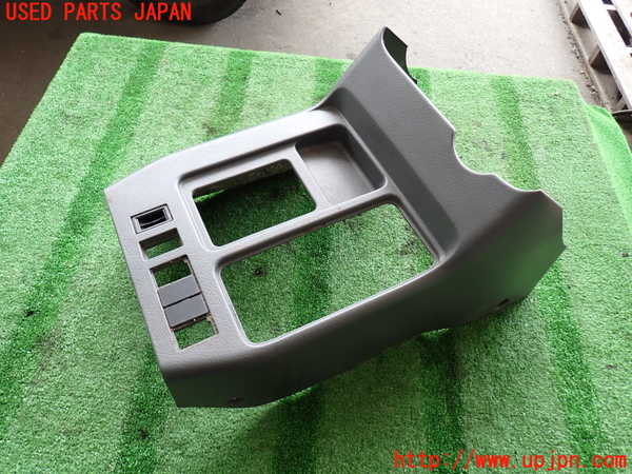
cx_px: 316
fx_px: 456
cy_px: 237
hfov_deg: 69.4
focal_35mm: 25
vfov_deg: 54.9
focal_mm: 4.5
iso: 100
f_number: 2
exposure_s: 1/80
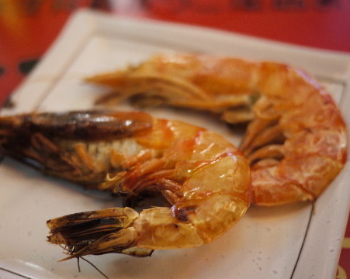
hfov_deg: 36.0
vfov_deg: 29.1
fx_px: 538
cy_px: 135
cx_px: 167
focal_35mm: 52
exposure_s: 1/30
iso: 200
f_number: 1.7
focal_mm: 20
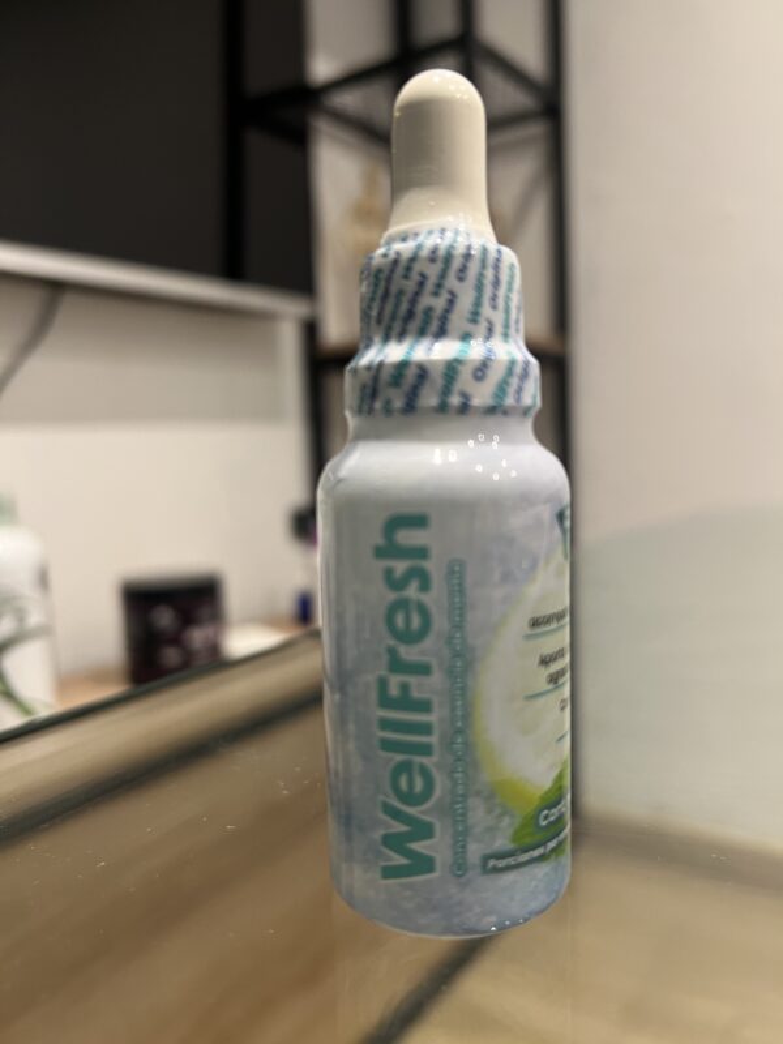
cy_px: 522
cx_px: 392
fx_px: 784
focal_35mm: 26
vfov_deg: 67.3
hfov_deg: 53.1
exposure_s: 1/60
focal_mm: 5.7
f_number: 1.5
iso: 125
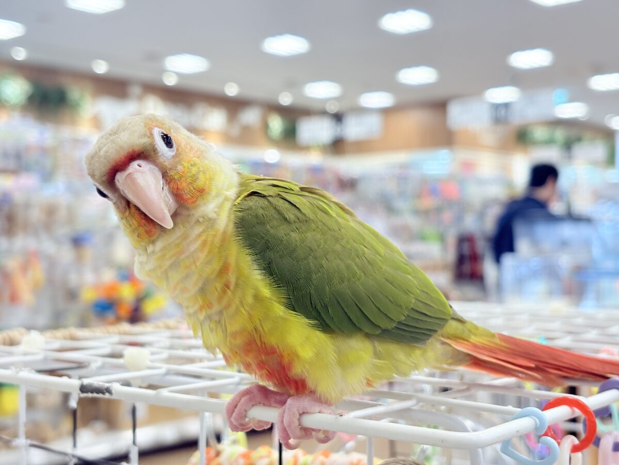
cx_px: 310
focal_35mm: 52
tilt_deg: +2.0
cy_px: 232
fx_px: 930
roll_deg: +1.8
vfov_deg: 28.0
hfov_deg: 36.8
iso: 100
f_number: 1.6
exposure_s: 1/100
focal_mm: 5.96
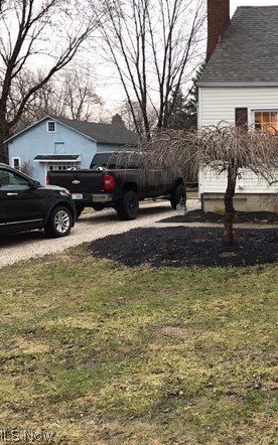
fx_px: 522
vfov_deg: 46.2
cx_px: 310
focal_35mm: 43
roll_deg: -0.7
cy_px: 204
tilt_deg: -2.6
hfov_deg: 27.2
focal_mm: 3.99
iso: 25
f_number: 1.8
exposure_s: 1/30
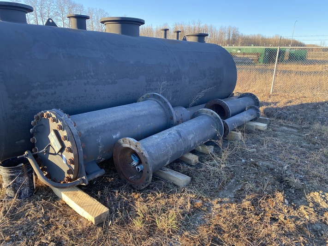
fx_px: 246
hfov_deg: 67.3
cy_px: 123
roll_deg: -2.5
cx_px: 164
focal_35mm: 26
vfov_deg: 53.0
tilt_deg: -16.0
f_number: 1.8
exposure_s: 1/186
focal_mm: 4.25
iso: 32
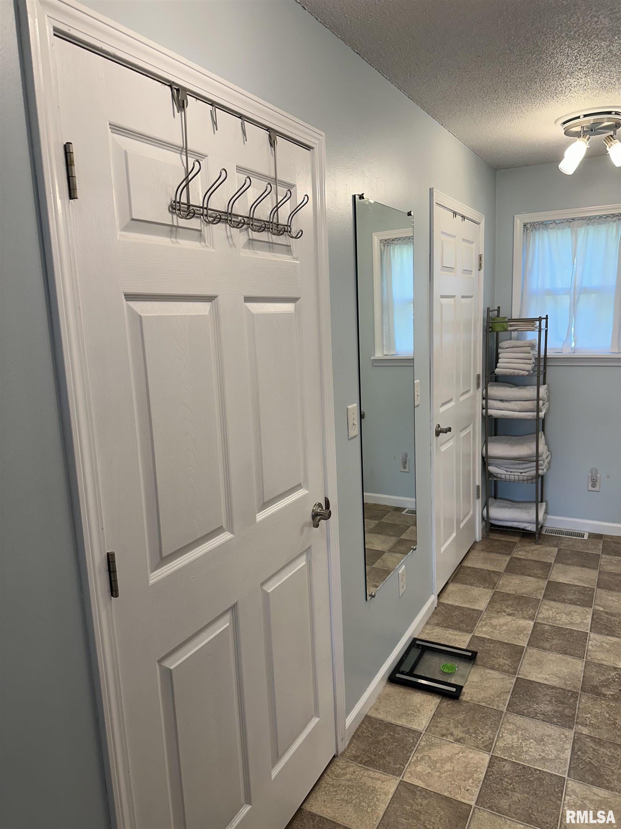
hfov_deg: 56.8
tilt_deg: -9.8
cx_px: 310
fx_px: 574
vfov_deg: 71.6
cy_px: 414
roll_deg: +1.6
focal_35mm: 24
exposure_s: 1/120
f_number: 1.78
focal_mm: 6.86
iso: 80
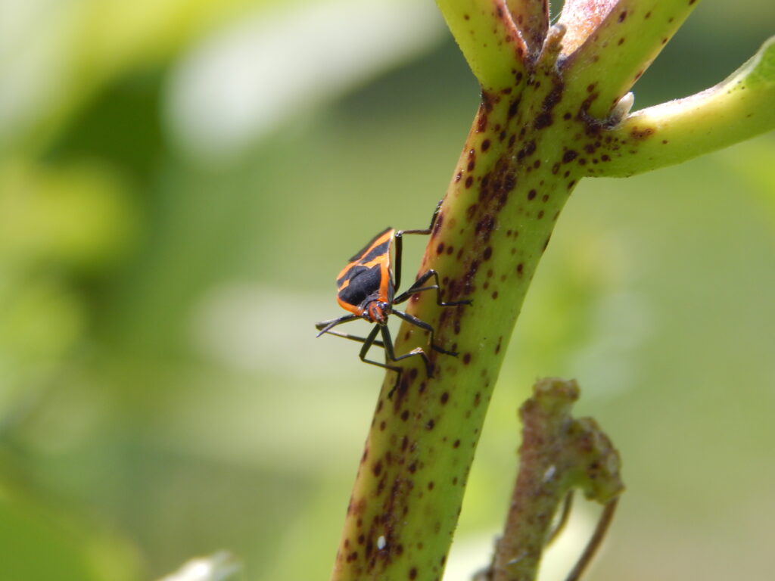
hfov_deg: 7.9
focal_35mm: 250
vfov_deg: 5.9
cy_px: 290
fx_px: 5597
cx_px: 388
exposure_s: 1/200
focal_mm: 44.9
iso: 125
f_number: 5.6
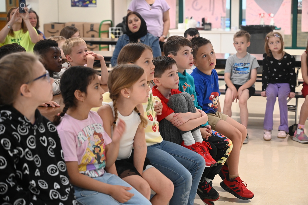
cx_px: 154
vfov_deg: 19.4
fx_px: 598
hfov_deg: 28.9
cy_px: 102
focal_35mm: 70
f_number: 4
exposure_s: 1/80
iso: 3200
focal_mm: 70
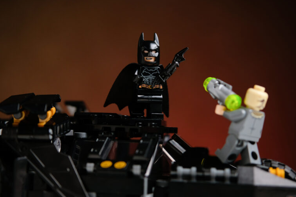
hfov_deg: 26.7
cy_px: 98
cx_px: 147
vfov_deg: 17.9
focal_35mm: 76
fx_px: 625
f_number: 2.8
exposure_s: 1/125
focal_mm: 50
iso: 640
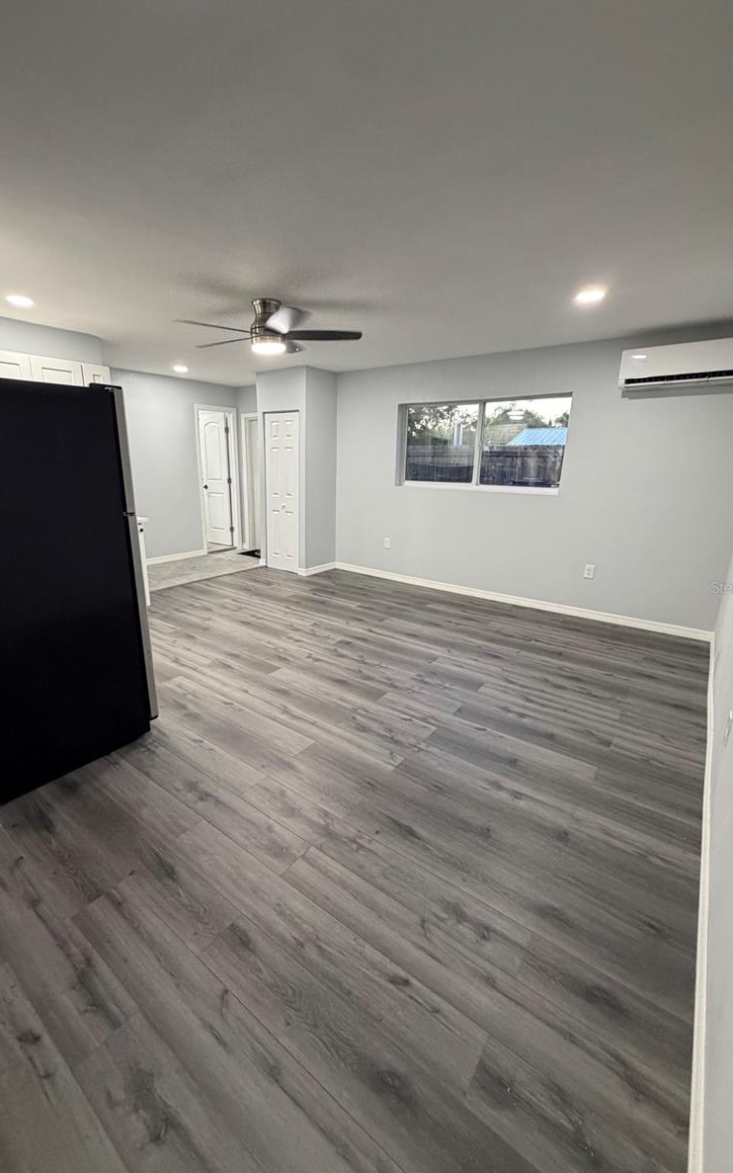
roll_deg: -1.8
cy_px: 587
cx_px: 337
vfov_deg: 101.5
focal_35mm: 15
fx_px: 479
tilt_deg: -14.2
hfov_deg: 74.7
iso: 400
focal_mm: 2.22
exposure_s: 1/60
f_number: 2.2
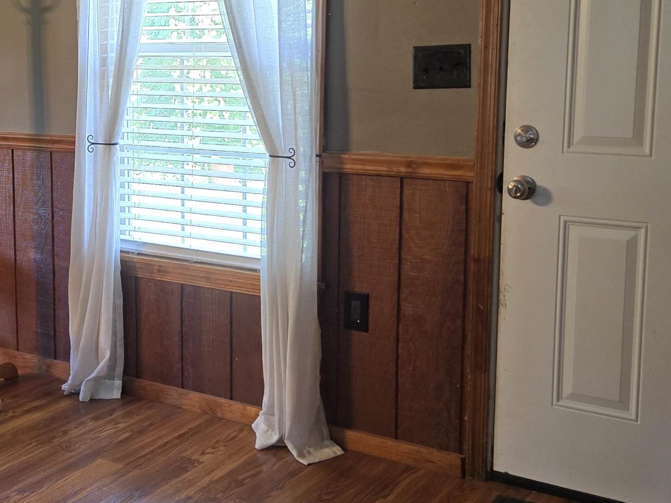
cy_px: 185
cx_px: 208
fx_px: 989
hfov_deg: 37.0
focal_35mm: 51
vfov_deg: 28.4
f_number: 1.8
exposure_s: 1/120
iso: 400
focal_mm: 5.4
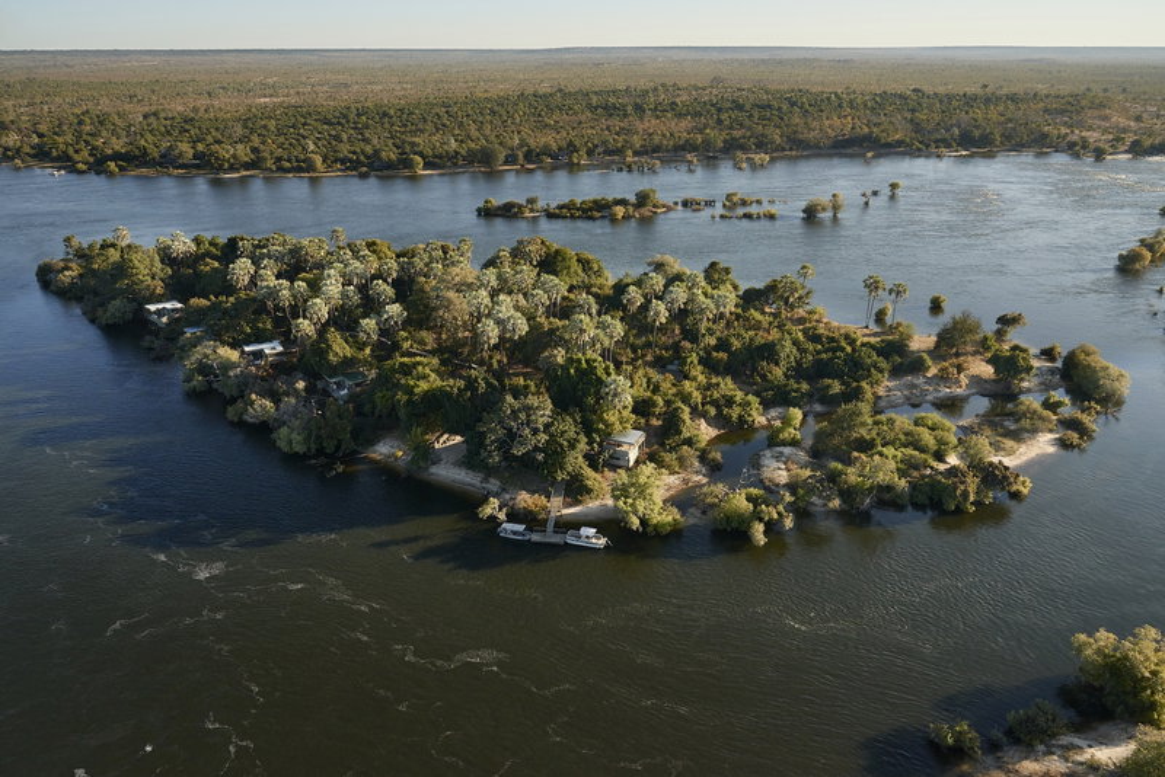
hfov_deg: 73.7
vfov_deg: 53.2
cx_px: 582
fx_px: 777
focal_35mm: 24
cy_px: 388
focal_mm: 24
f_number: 6.7
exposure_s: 1/2000
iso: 200
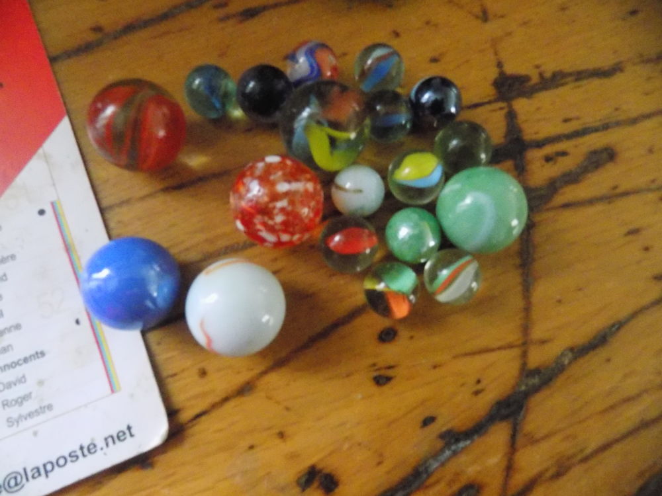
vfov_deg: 58.9
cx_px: 331
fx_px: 440
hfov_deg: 73.9
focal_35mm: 23
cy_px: 248
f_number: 3.1
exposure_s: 1/100
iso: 1600
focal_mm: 4
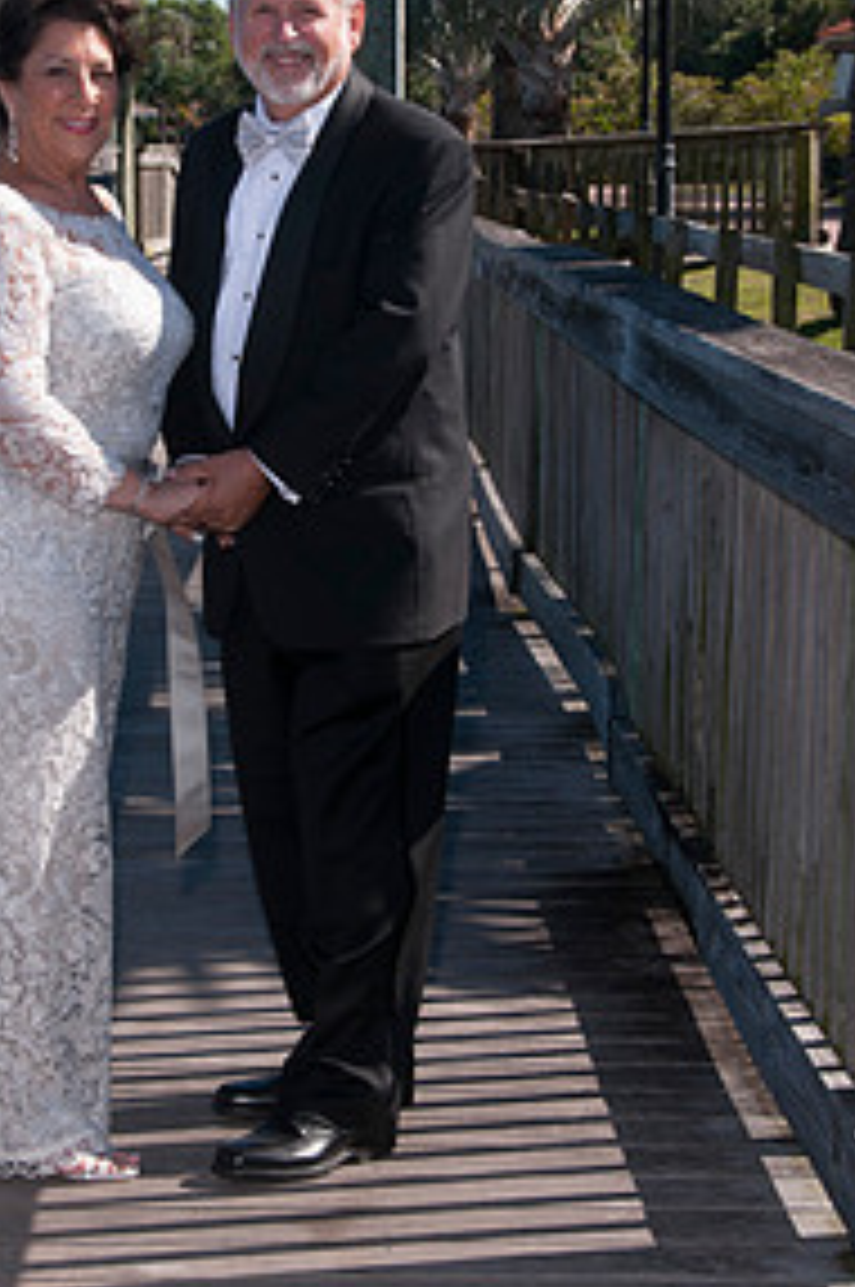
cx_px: 236
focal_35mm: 99
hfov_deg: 13.8
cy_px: 468
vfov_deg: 20.6
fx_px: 3535
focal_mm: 42
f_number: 10
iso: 100
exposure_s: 1/250
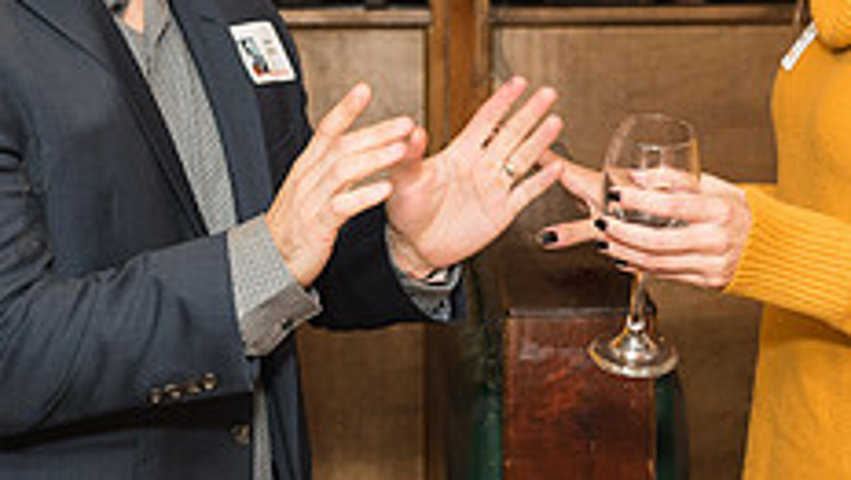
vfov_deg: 10.6
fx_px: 2597
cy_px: 171
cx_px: 284
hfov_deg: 18.6
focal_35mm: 115
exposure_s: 1/320
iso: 1000
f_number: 4
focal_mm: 35
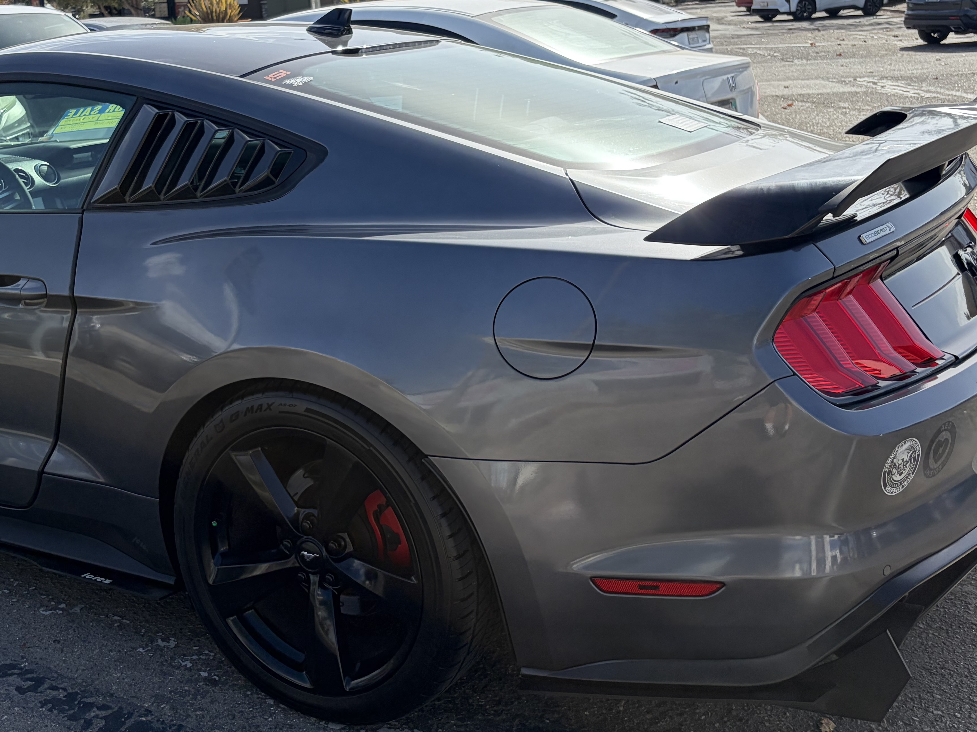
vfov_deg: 33.5
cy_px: 292
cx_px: 297
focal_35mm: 43
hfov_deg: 43.0
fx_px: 1214
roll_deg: +4.0
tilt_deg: -12.6
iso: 64
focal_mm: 5.96
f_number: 1.6
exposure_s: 1/3448
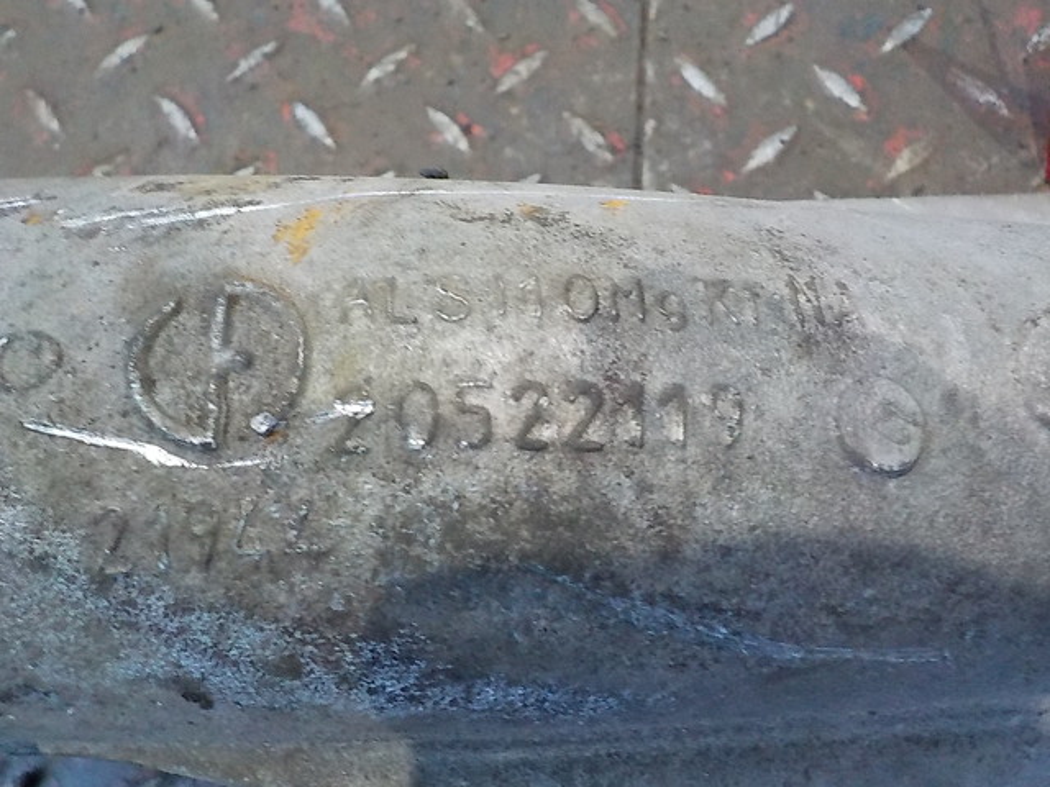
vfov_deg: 46.8
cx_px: 525
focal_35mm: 30
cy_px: 394
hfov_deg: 60.0
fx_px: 910
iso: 800
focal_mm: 4.1
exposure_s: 1/15
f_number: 3.3
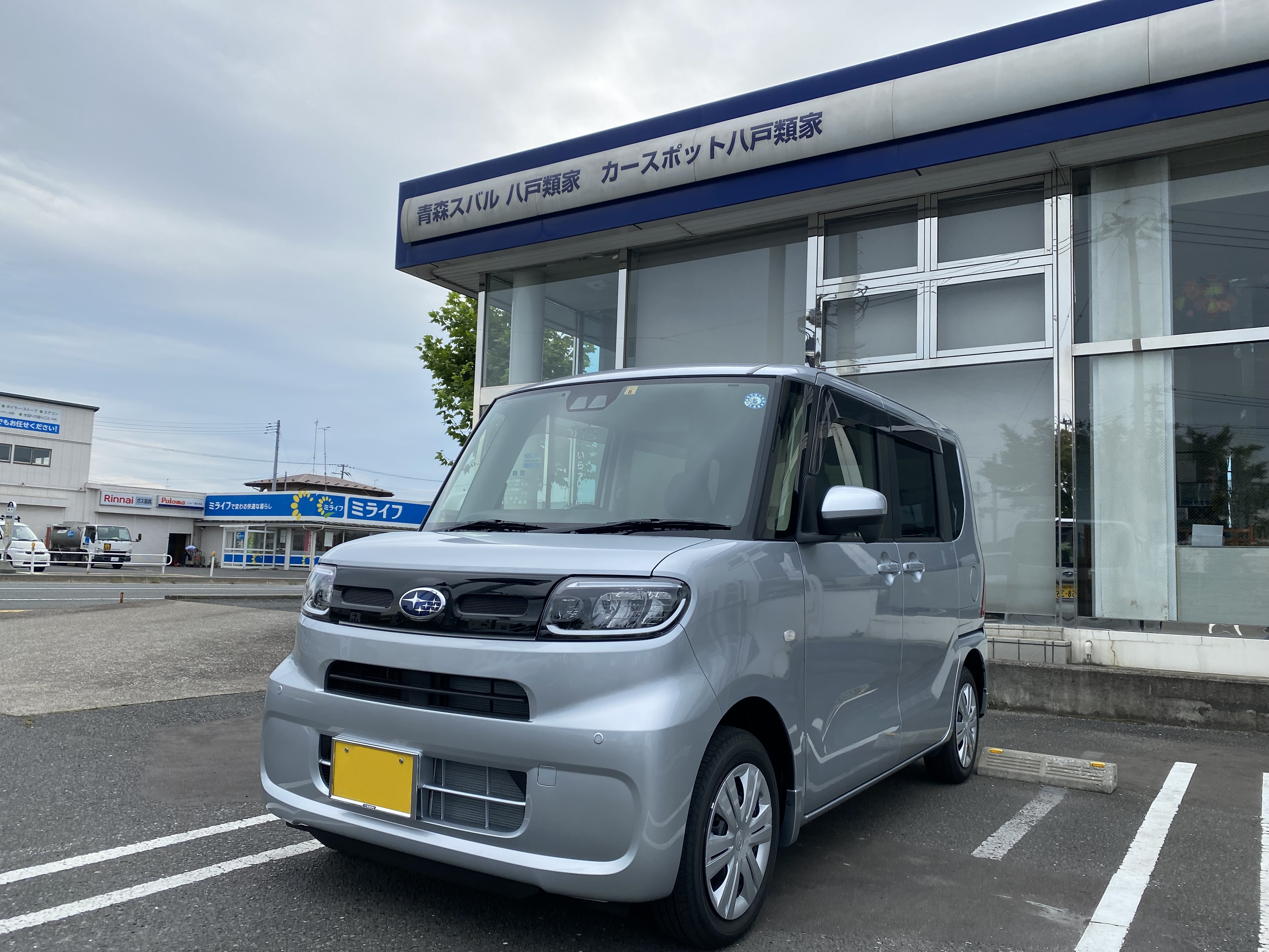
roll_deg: -2.7
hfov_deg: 67.3
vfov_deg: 53.1
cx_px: 634
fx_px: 953
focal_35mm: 26
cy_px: 476
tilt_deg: +5.8
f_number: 1.8
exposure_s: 1/1653
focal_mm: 4.25
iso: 32
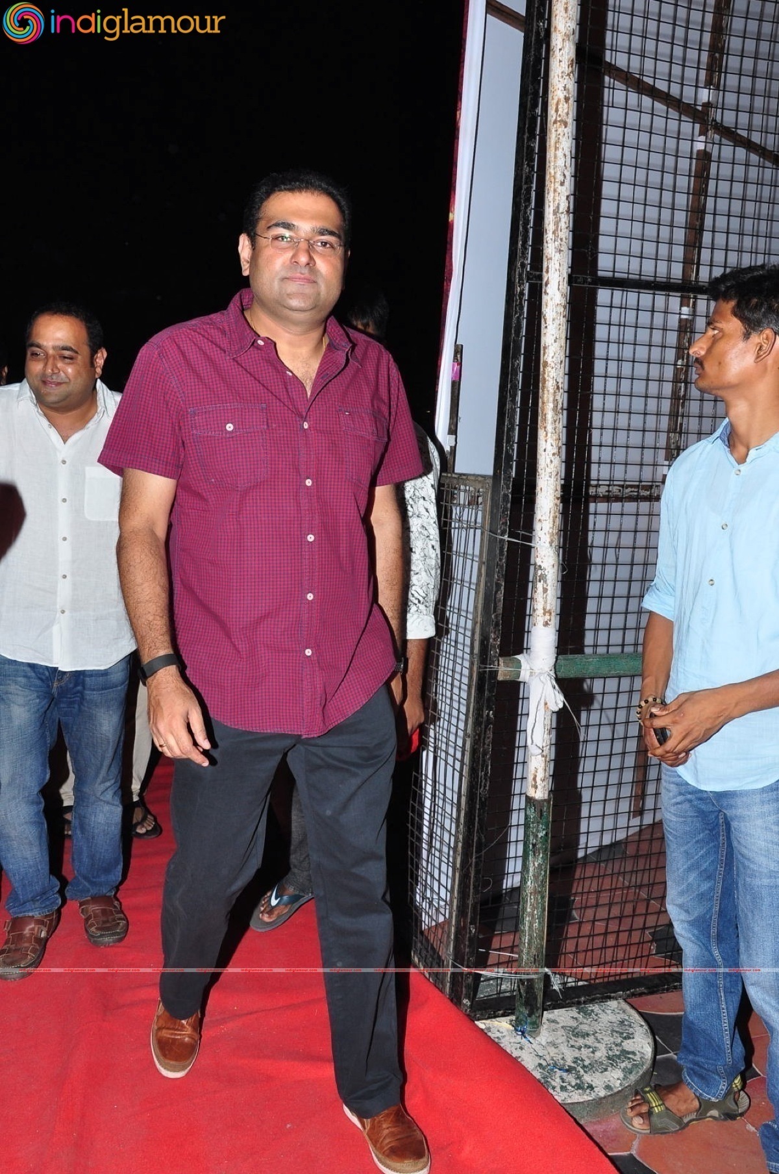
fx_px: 1026
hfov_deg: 41.6
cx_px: 390
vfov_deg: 59.6
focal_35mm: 32
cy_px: 587
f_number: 9
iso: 500
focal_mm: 21
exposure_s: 1/125
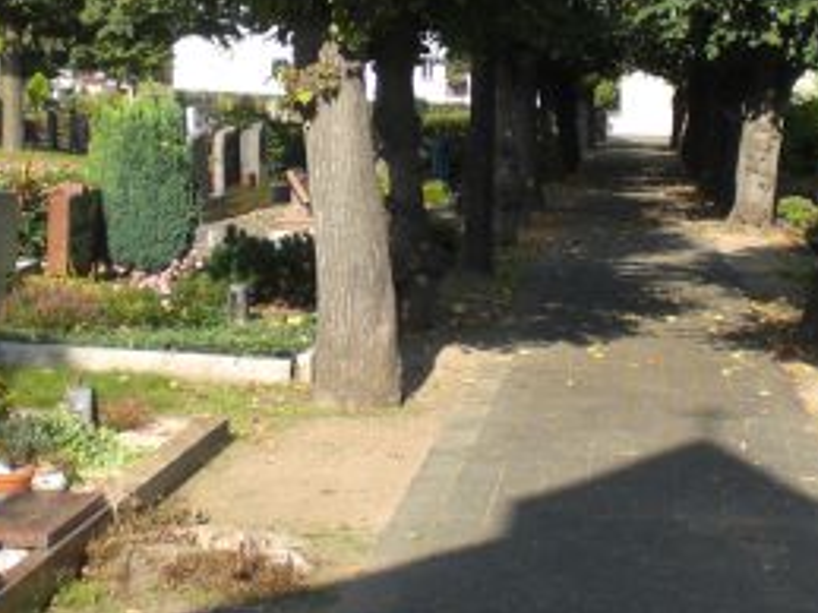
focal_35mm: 88
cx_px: 600
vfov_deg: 16.7
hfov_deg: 22.1
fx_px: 2079
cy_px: 164
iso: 50
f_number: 3.1
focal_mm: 6.3
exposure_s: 1/320
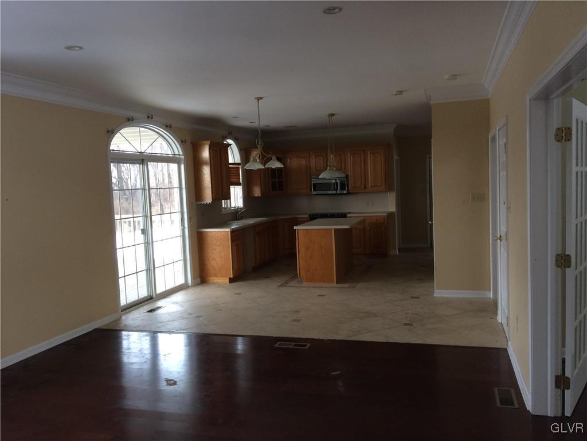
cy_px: 220
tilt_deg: -7.5
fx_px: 492
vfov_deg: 48.2
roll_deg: +2.4
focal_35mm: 29
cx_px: 294
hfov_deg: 61.7
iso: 80
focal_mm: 4.15
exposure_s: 1/30
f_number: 2.2
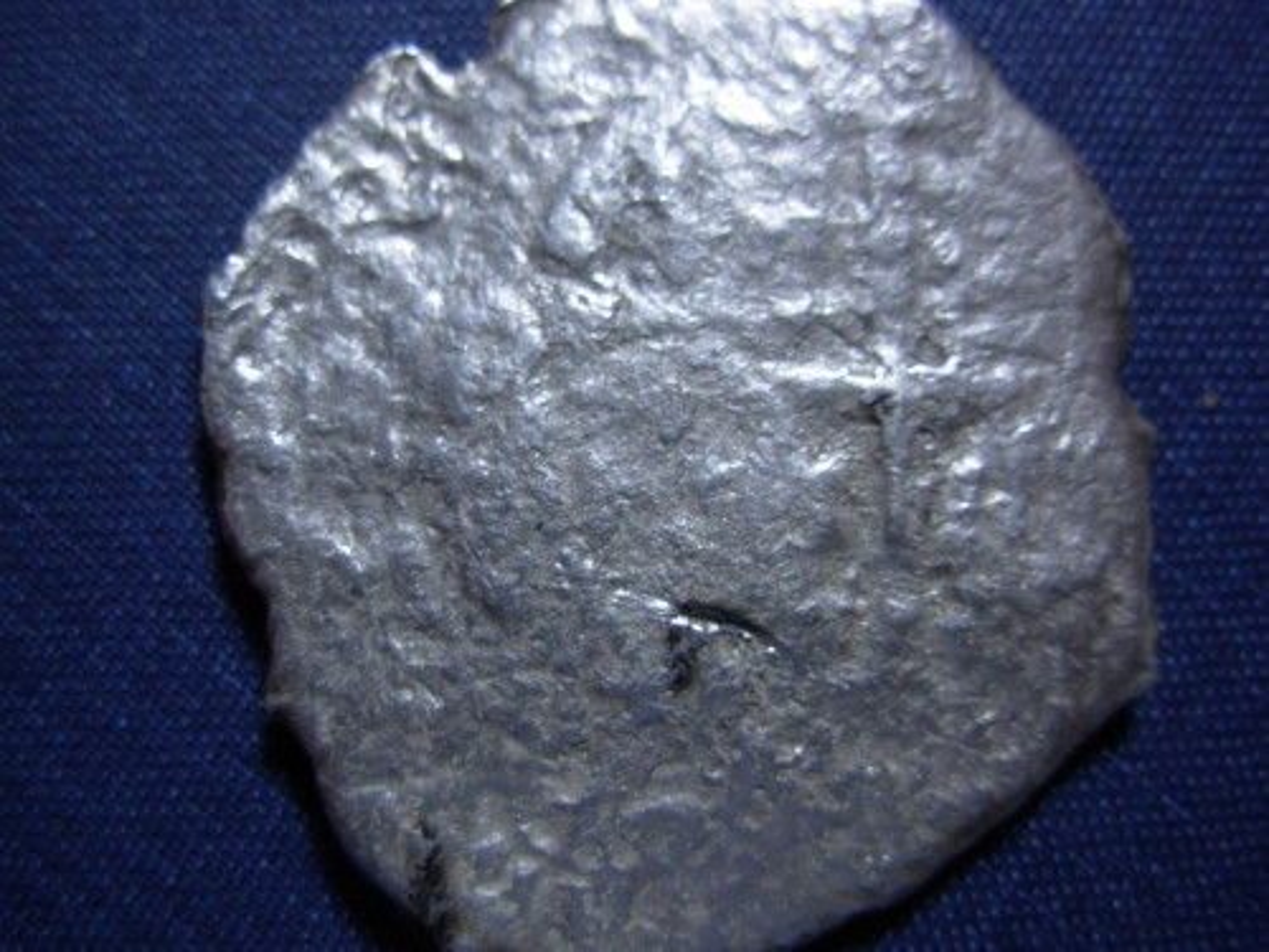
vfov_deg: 37.7
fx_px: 1393
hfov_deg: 49.0
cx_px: 634
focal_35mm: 38
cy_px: 476
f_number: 2.9
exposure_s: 1/52.3
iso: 50
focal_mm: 6.3
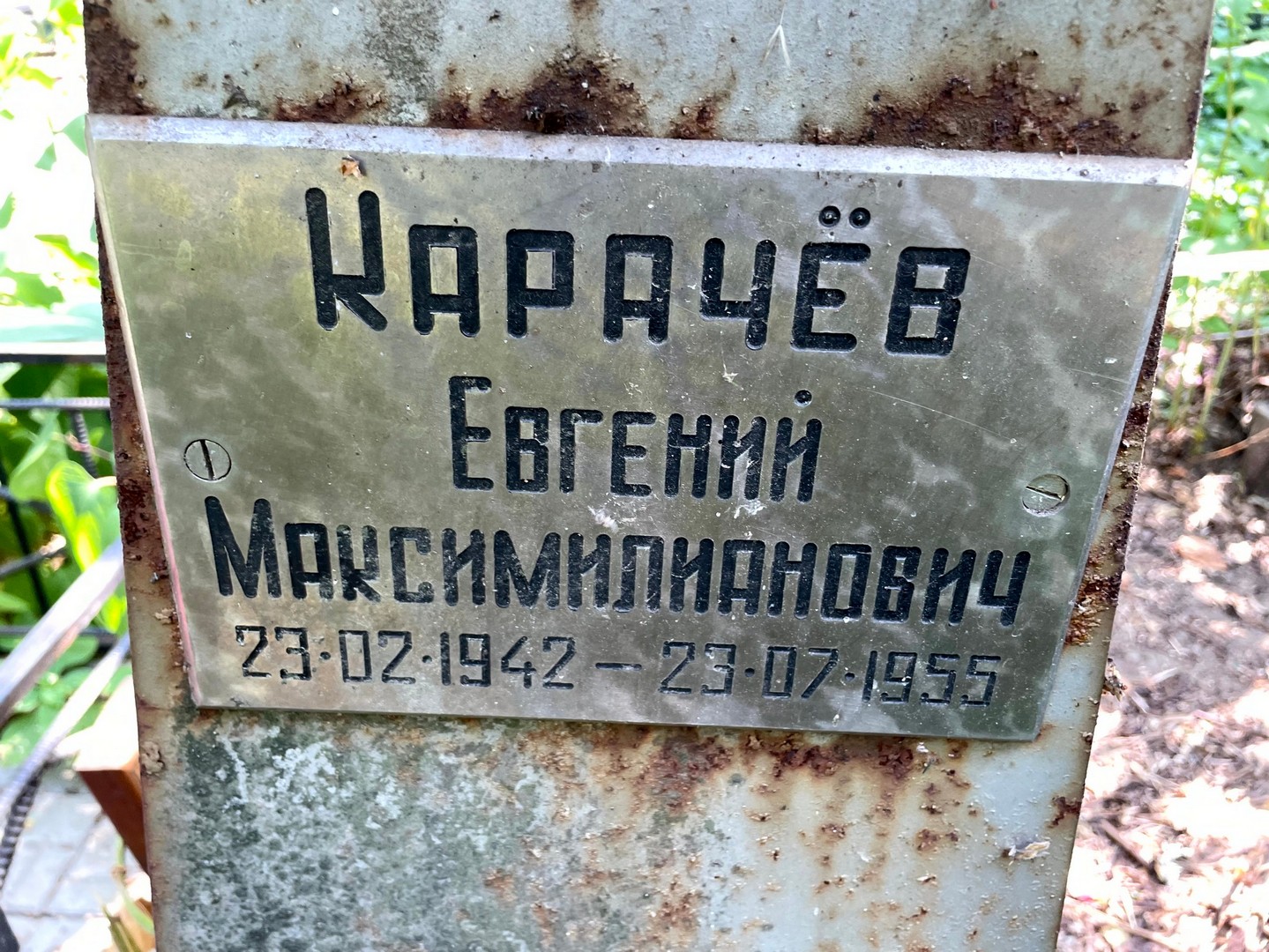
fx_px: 953
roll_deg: -1.7
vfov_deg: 53.1
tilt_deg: -23.7
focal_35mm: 26
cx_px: 634
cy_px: 476
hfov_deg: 67.3
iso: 80
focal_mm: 4.2
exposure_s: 1/121
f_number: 1.6
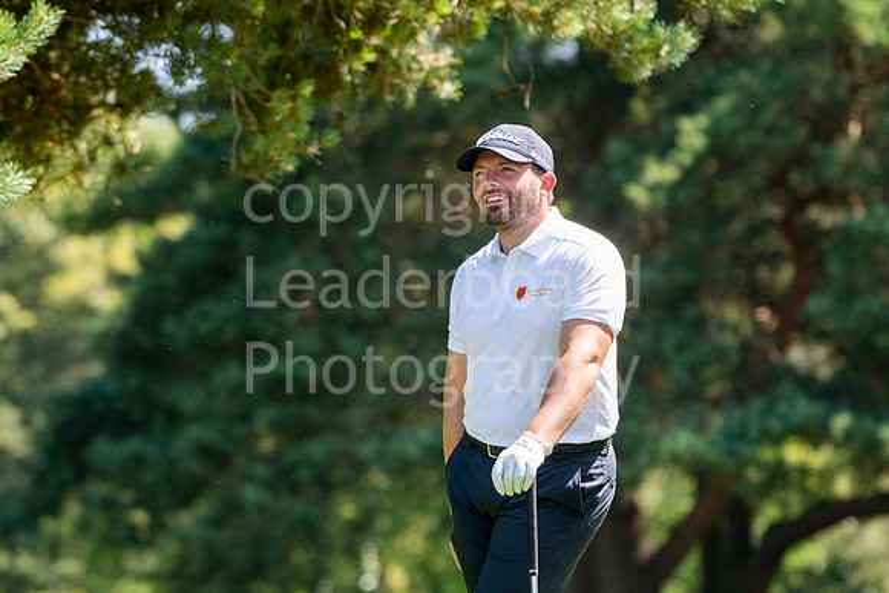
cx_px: 444
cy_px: 296
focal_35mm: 405
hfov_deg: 5.1
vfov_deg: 3.4
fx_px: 10003
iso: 800
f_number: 5.6
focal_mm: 270
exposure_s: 1/1250
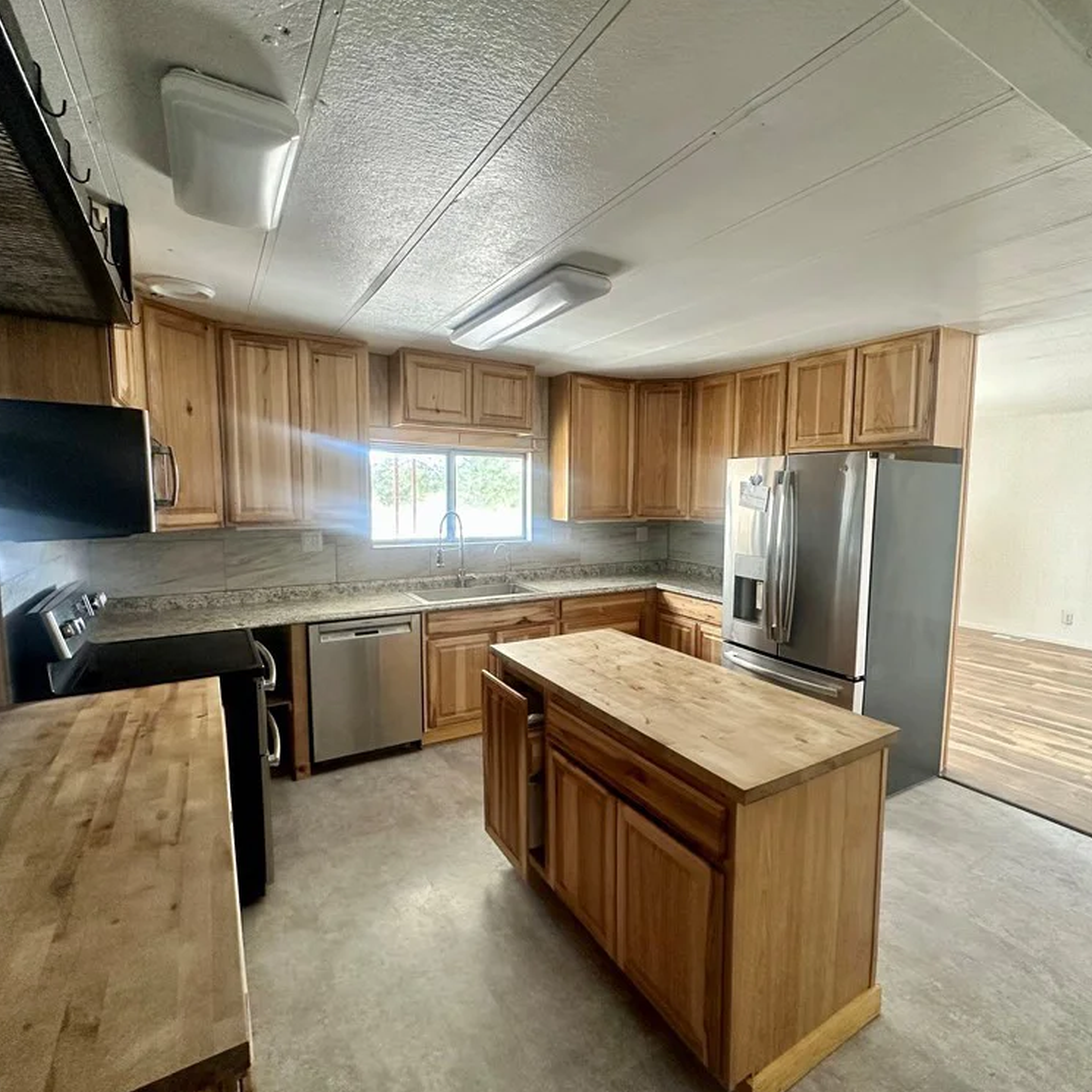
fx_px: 607
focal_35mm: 17
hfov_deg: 83.7
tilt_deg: -4.5
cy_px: 551
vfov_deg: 84.0
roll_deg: -0.7
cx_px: 598
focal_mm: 2.22
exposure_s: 1/99
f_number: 2.2
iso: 250
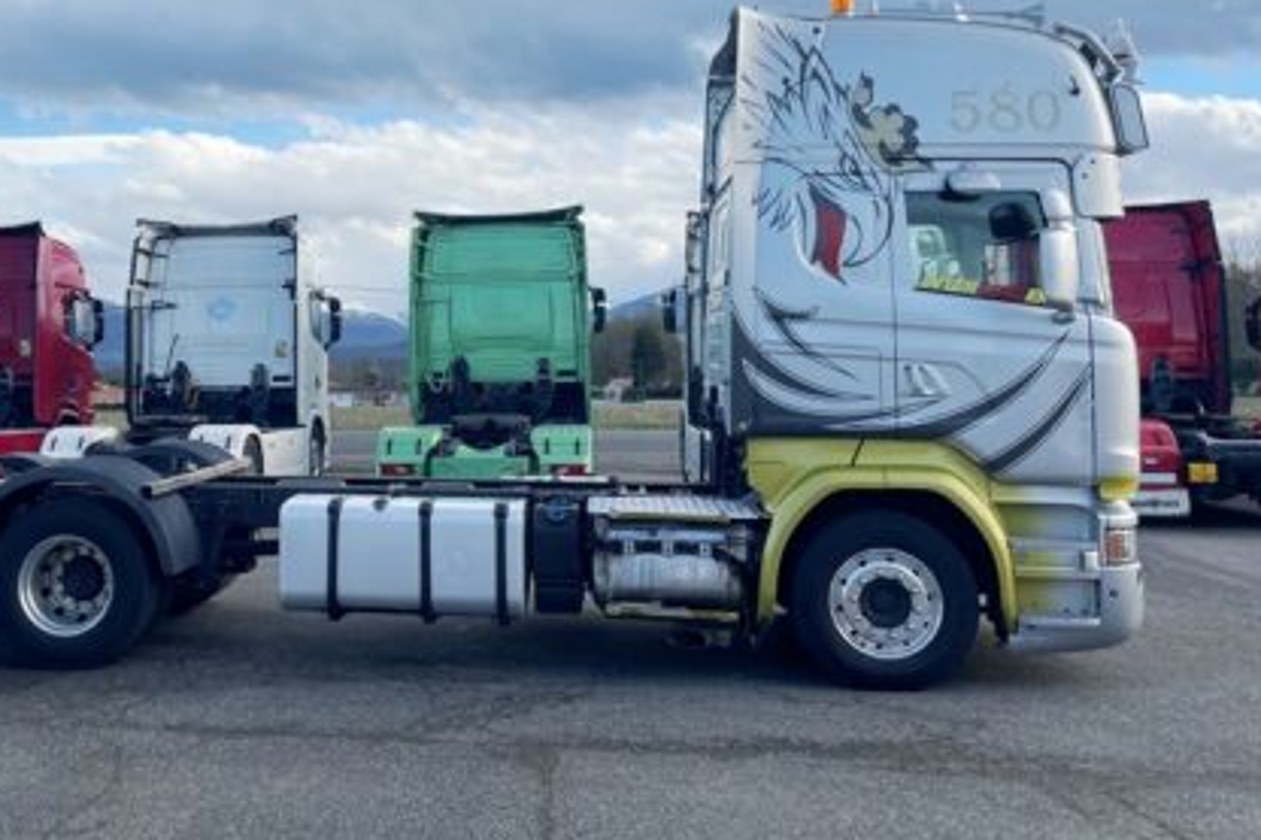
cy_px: 264
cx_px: 382
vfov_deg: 33.8
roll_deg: +1.8
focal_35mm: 39
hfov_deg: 48.4
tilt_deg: +5.9
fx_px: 1365
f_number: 1.6
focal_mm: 4.2
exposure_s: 1/2020
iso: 32
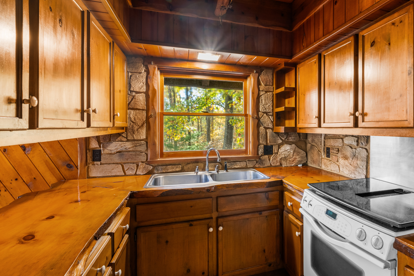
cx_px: 260
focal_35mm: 20
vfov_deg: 61.9
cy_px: 128
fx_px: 230
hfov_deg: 82.3
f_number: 9
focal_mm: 15
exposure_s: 1.6
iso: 400
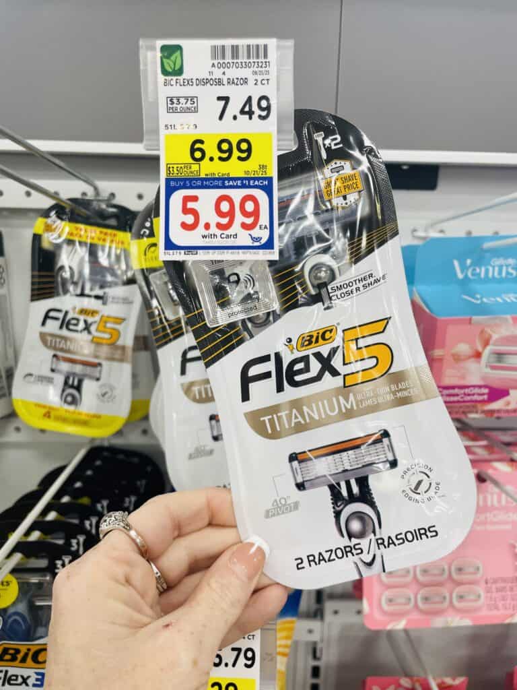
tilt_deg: -13.1
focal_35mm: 26
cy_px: 345
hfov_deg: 53.1
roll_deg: -1.6
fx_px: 518
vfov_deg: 67.3
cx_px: 258
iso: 80
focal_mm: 4.2
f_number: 1.6
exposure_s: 1/120
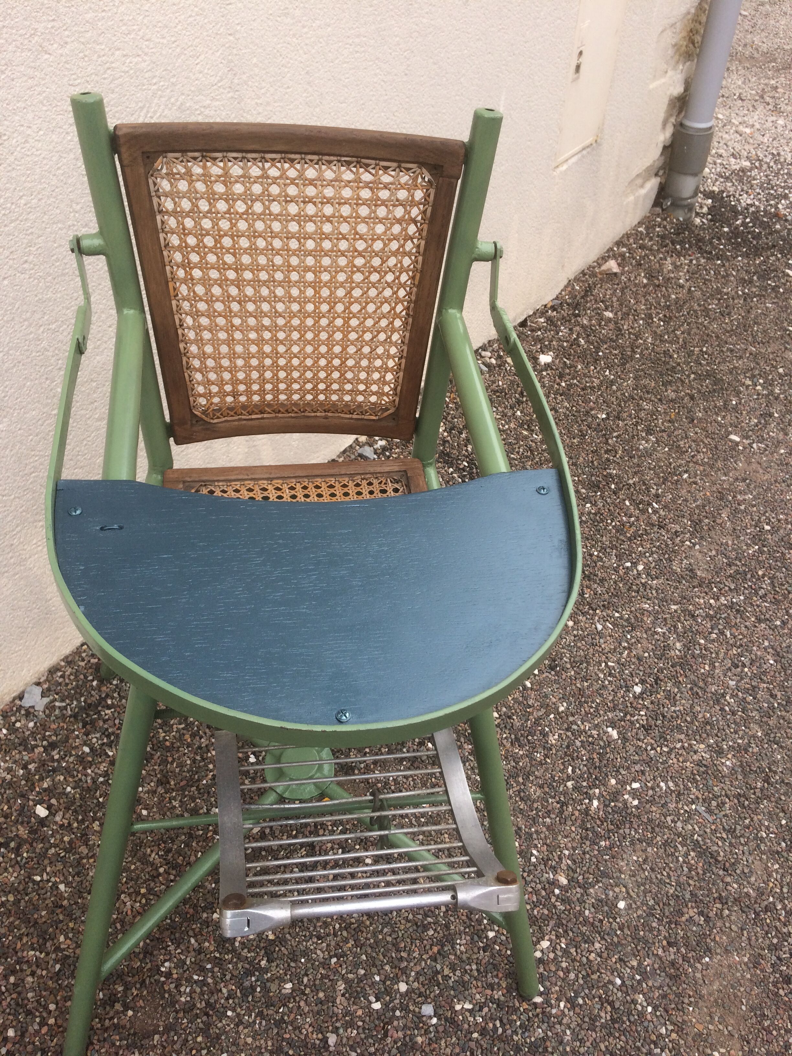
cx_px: 396
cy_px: 528
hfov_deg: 48.2
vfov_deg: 61.7
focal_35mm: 29
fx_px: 885
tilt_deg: -45.8
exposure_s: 1/441
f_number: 2.2
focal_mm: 4.15
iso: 32
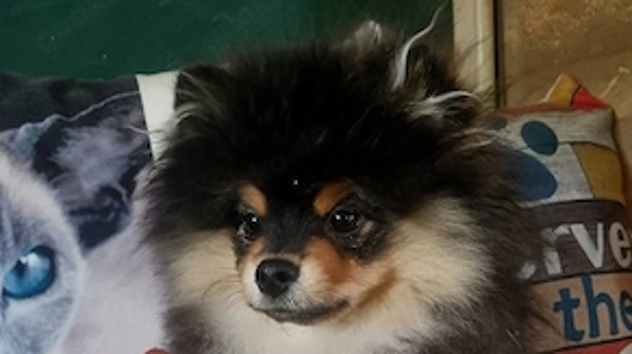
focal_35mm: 39
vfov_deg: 28.2
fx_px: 653
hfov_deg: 51.7
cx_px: 311
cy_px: 365
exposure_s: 1/25
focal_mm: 5.4
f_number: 1.8
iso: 640
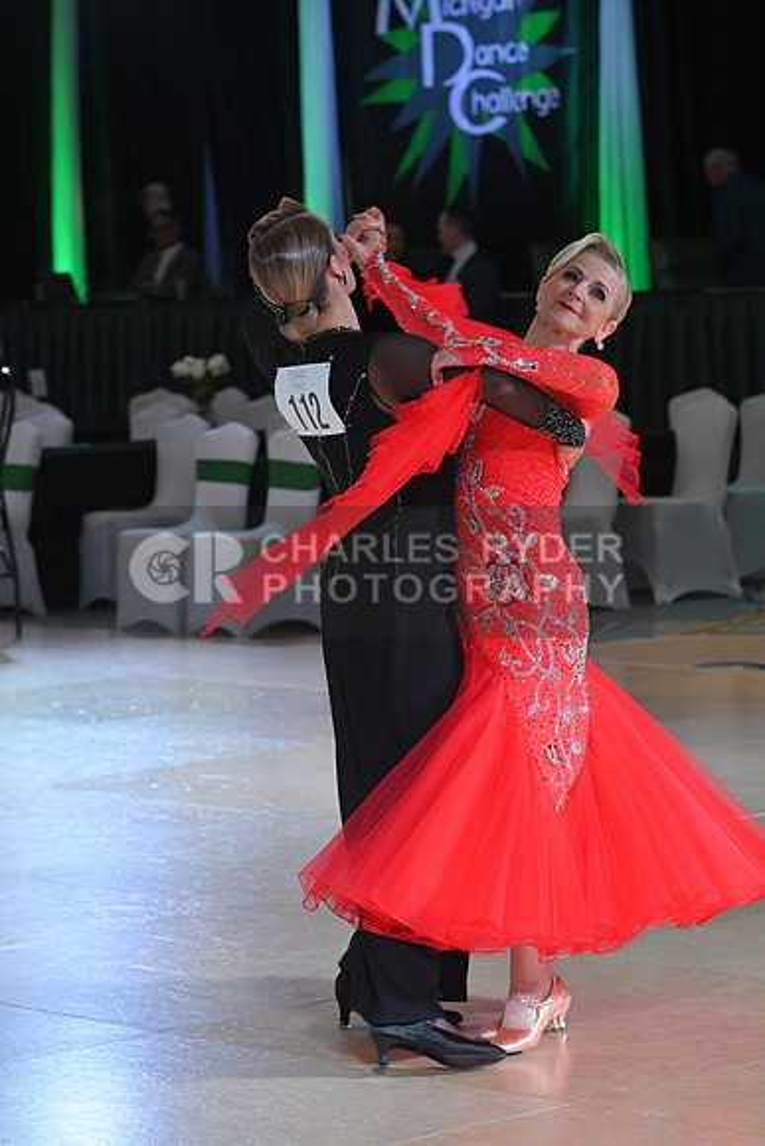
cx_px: 382
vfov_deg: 15.8
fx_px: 4141
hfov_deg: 10.6
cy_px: 573
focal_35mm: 130
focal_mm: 130
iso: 2800
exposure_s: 1/400
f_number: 6.3
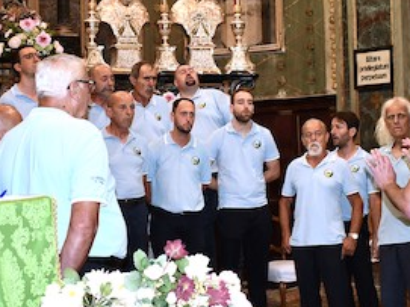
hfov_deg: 23.8
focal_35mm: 82
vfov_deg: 18.0
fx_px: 971
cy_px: 134
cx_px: 212
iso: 900
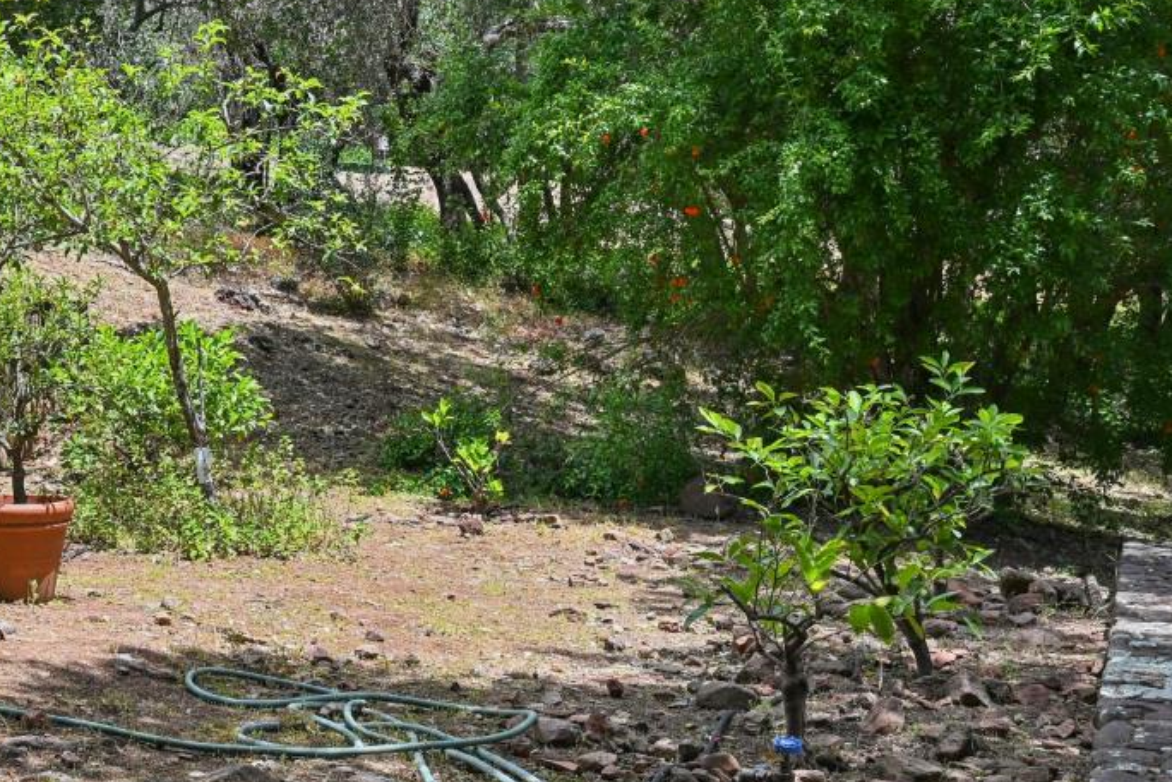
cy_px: 365
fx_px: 1856
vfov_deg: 23.8
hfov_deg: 32.3
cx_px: 3
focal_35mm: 57
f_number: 11
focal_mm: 26
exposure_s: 1/500
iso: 800
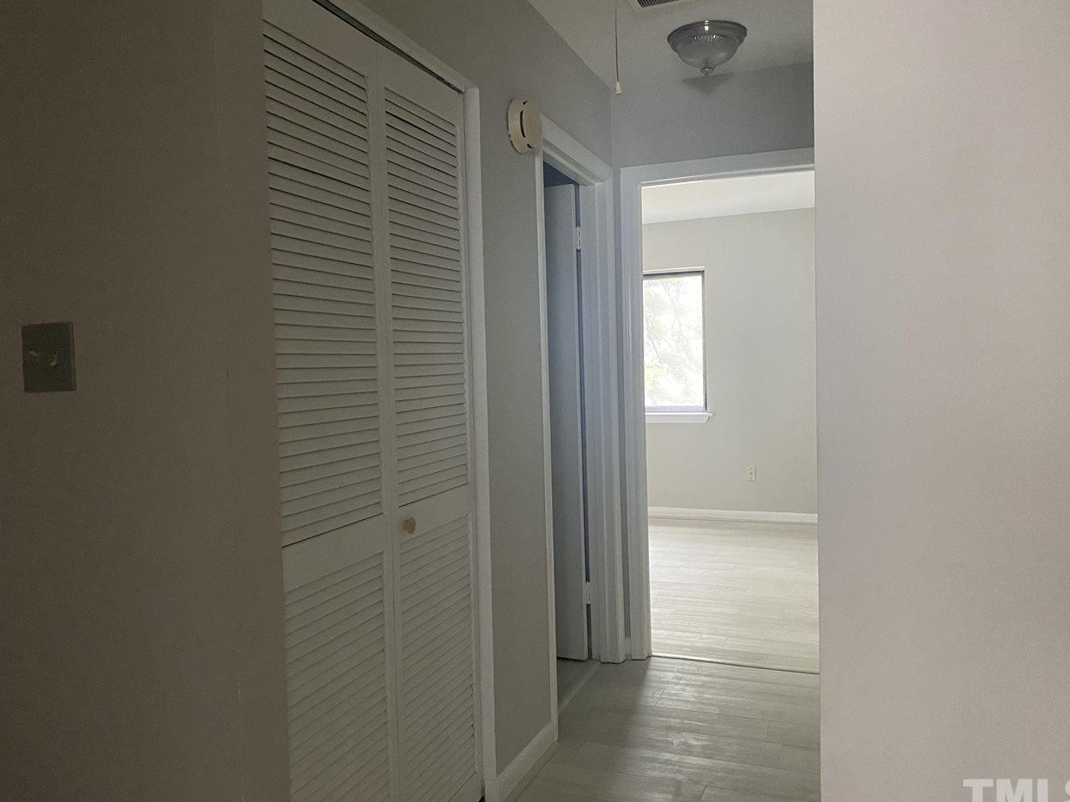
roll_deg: +1.0
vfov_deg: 51.3
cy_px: 404
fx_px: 834
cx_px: 550
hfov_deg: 65.3
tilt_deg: -2.7
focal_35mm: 27
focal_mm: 4.25
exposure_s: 1/38
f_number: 1.8
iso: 640
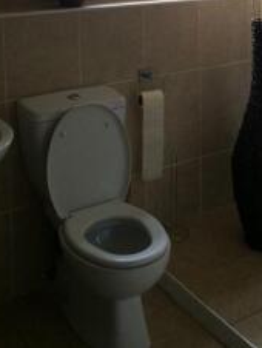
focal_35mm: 56
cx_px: 183
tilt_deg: -7.5
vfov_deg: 32.1
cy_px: 13
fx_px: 564
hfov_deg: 25.9
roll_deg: +0.7
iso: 40
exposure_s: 1/30
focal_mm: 4.15
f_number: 2.2
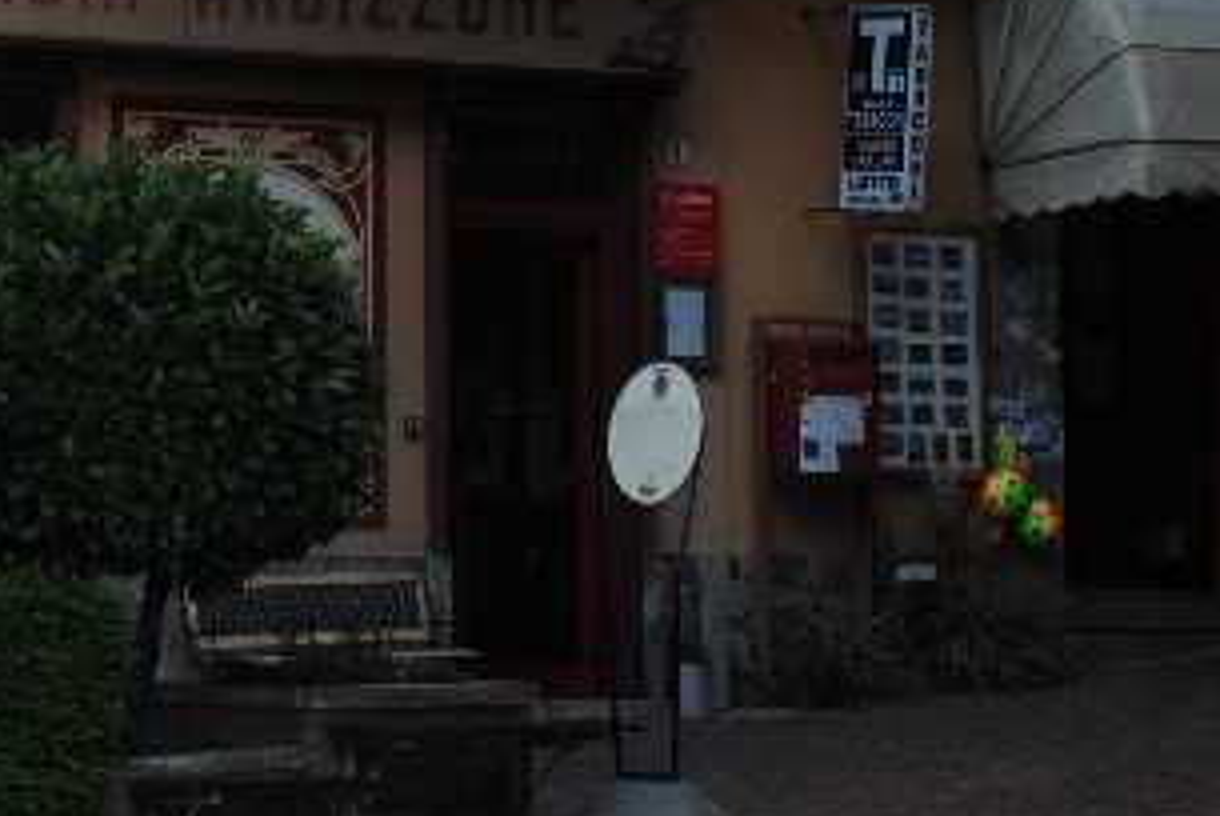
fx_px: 5122
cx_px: -216
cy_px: -330
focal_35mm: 151
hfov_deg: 13.2
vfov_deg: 8.9
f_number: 6.3
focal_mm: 24
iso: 100
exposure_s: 1/200
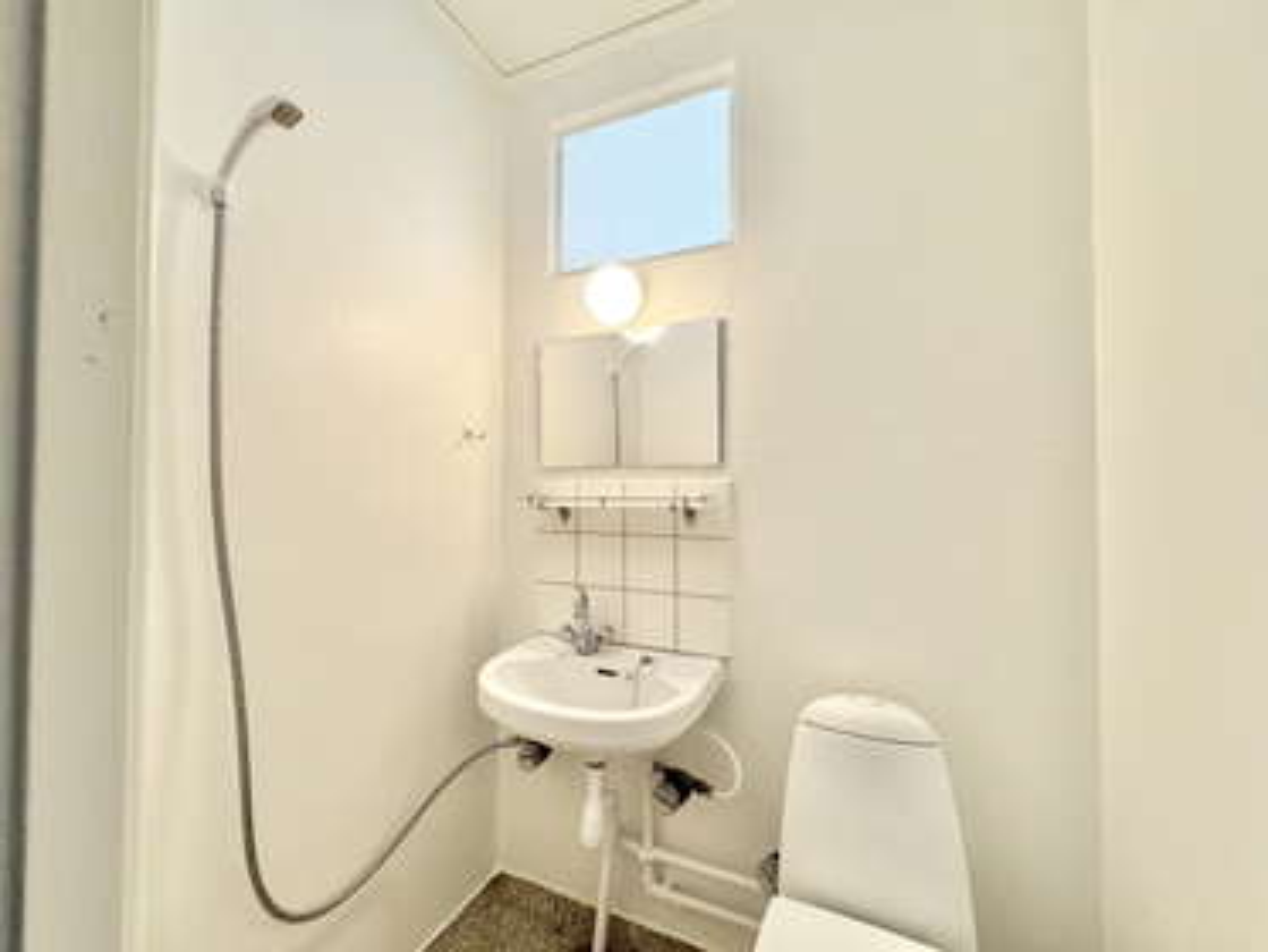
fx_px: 513
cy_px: 476
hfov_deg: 102.0
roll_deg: +0.0
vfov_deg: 85.7
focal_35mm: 14
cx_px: 634
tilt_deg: +0.4
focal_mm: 2.22
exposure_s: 1/100
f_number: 2.2
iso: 125
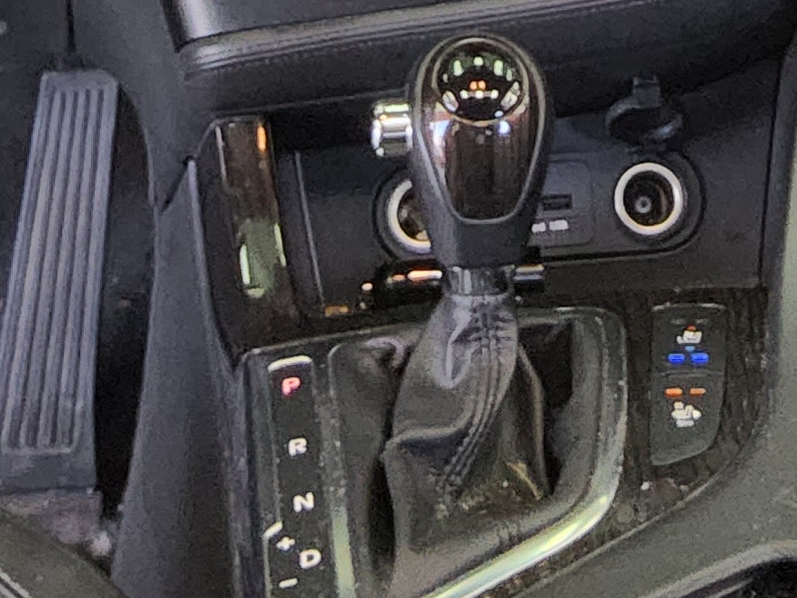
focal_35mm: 118
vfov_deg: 11.4
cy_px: -588
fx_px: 2716
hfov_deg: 16.6
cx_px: 536
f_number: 2
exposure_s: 1/120
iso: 320
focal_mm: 3.08
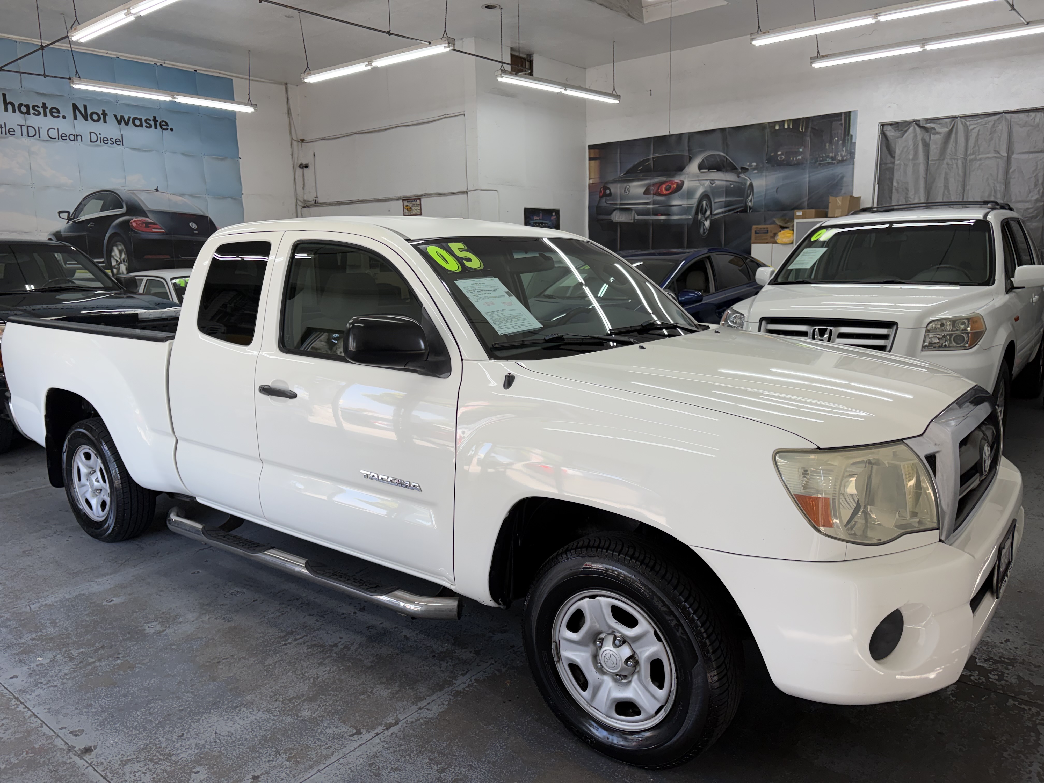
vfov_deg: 53.1
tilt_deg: -9.8
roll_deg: +1.3
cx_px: 522
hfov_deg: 67.3
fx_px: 784
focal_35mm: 26
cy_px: 392
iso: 32
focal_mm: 5.96
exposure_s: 1/130
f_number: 1.6
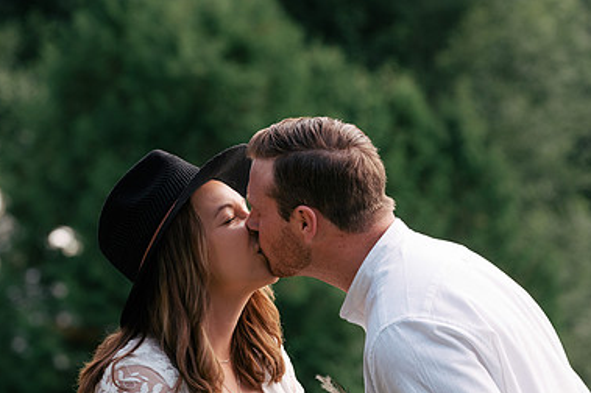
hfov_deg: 7.1
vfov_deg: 4.7
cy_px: 287
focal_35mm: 291
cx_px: 317
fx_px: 4773
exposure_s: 1/250
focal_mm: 190
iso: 500
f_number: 8
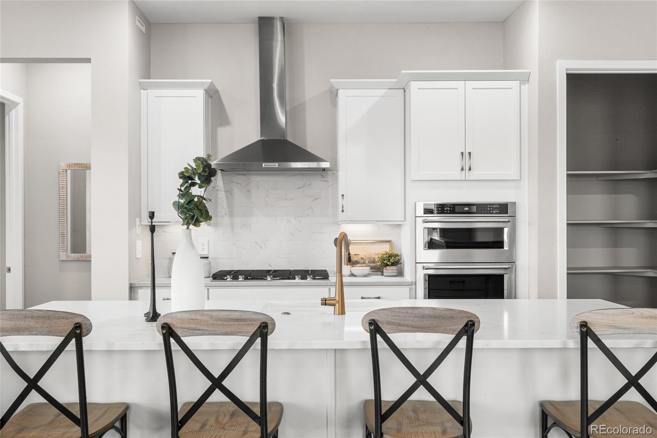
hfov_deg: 54.4
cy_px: 219
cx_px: 328
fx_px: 639
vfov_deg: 37.8
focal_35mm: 35
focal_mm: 35
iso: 400
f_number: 22
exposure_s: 1/1.25
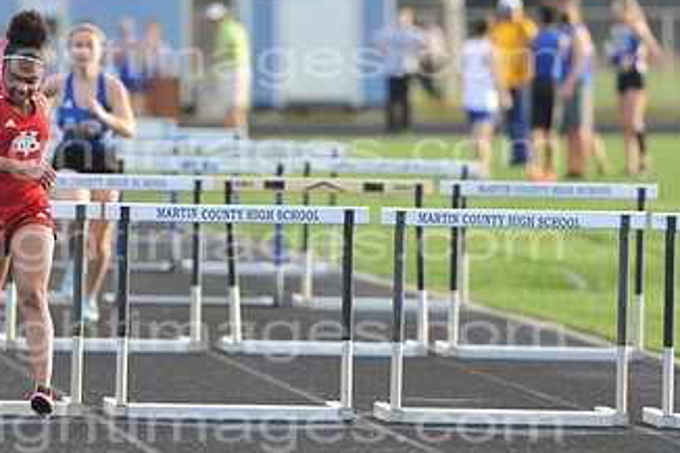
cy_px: 109
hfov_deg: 3.9
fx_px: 10081
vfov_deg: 2.6
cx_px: 94
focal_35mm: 534
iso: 800
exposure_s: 1/1000
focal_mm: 300
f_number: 4.5
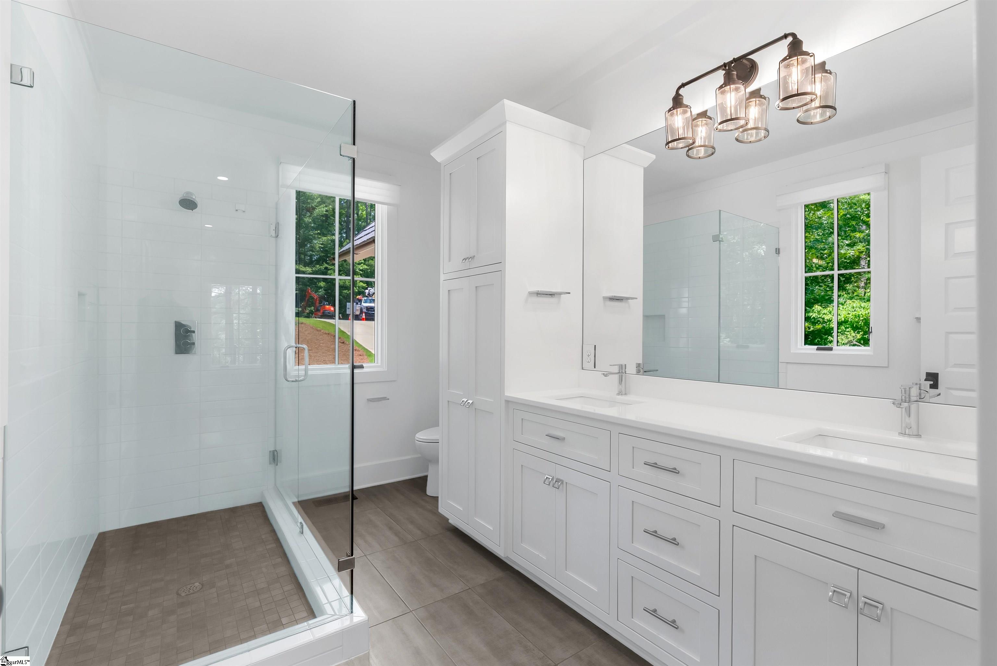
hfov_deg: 96.7
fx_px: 443
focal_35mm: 16
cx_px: 498
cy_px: 333
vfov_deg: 73.8
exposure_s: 1/25
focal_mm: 16
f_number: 8
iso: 100
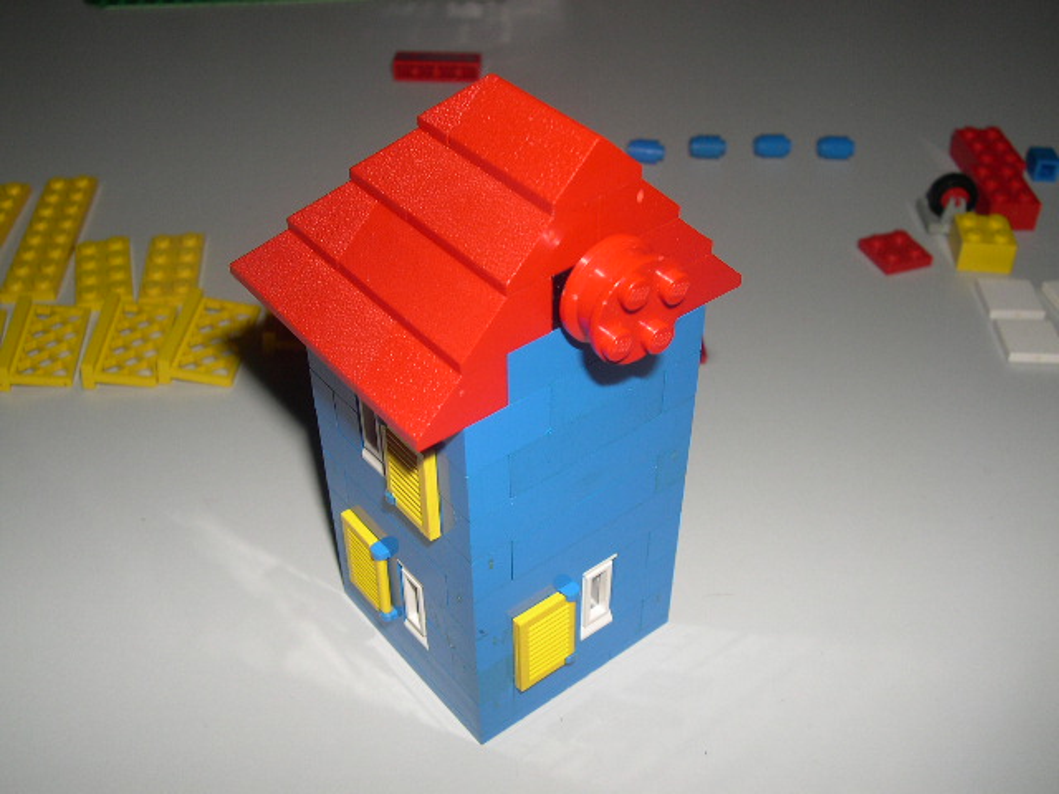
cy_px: 397
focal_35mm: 38
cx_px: 530
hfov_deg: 49.0
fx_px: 1163
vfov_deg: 37.7
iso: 100
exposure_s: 1/60
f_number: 7.6
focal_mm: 8
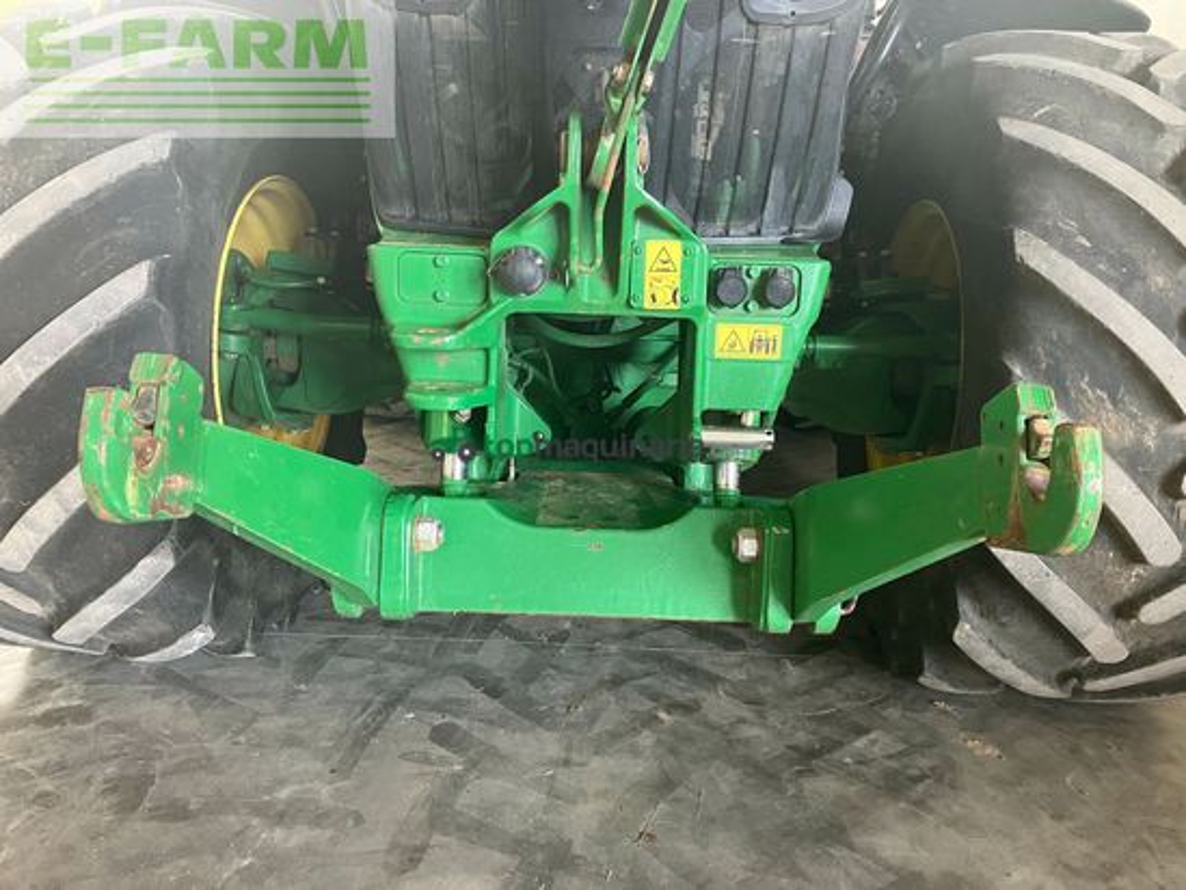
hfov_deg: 63.4
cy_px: 445
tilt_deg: -10.0
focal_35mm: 28
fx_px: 960
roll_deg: -0.9
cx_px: 593
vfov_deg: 49.8
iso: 125
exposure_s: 1/60
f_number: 1.8
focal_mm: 3.99
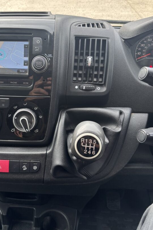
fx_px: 217
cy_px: 109
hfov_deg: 38.3
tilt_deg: -37.6
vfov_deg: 55.8
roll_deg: +2.4
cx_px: 46
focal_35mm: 34
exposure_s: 1/123
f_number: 1.6
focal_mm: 5.96
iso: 32
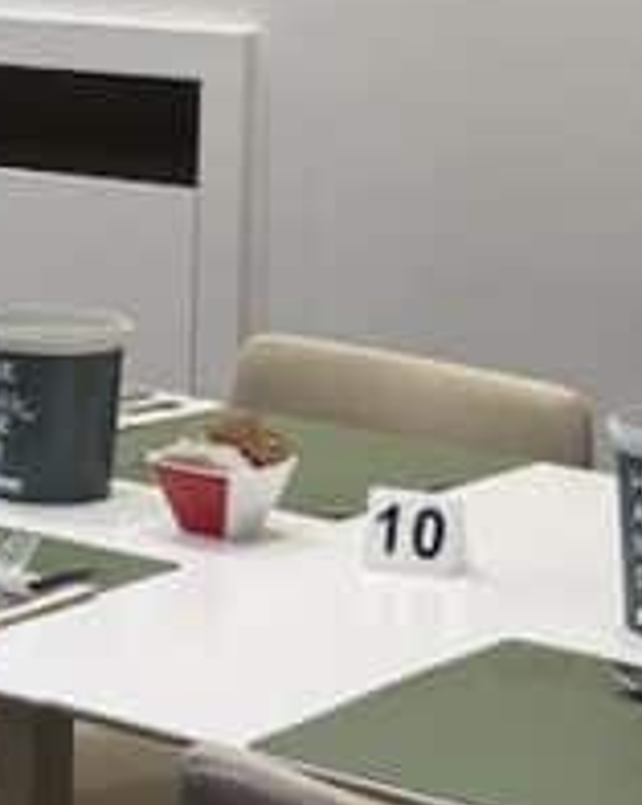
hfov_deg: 12.5
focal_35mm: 122
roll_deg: -1.9
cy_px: -94
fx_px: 2904
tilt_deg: -0.7
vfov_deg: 15.4
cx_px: 74
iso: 80
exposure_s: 1/82
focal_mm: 6.76
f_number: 1.78
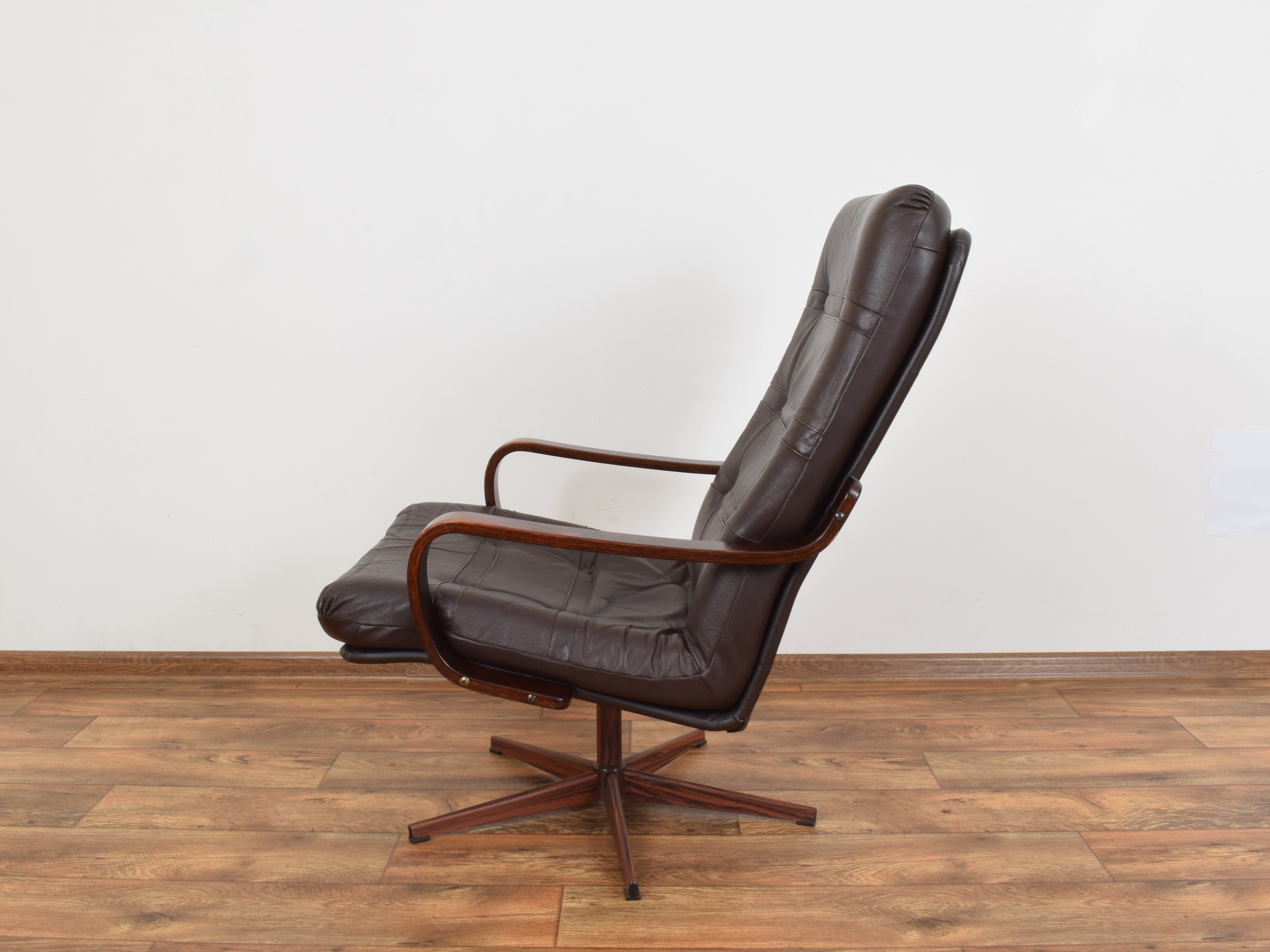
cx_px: 628
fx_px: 1321
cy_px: 476
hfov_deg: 51.4
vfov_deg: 39.7
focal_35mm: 36
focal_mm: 22
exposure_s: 5
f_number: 25
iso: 100
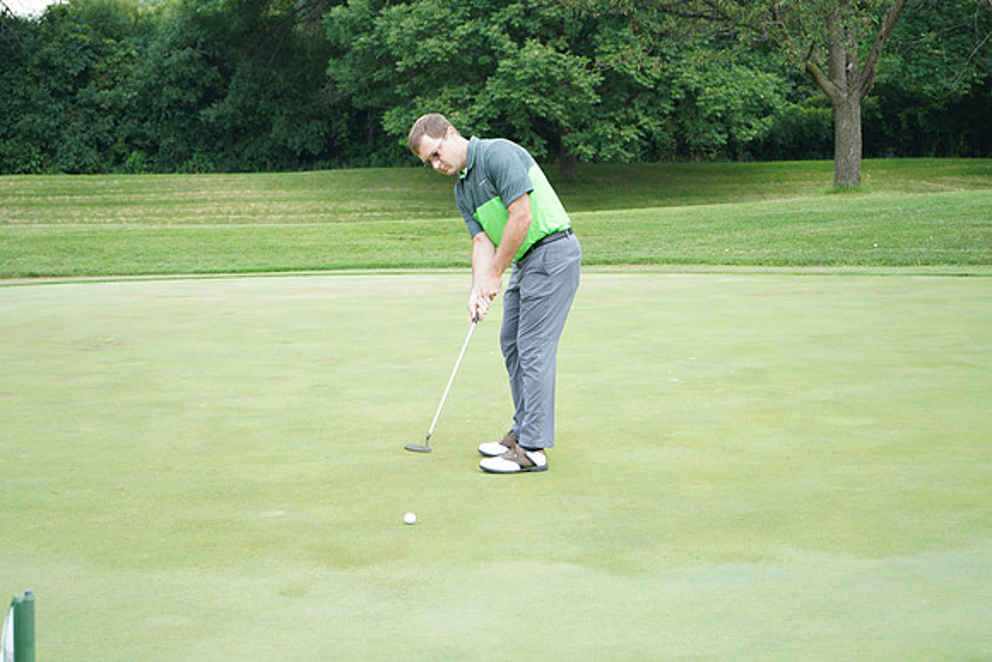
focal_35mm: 70
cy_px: 331
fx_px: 1929
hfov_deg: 28.8
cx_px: 496
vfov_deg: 19.5
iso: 100
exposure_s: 1/80
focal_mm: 70
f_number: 5.6
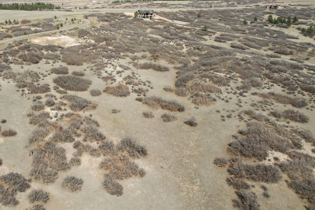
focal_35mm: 31
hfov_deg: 59.4
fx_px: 271
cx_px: 116
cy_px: 68
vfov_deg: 41.7
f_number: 2.8
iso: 100
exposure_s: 1/2500
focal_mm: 8.38
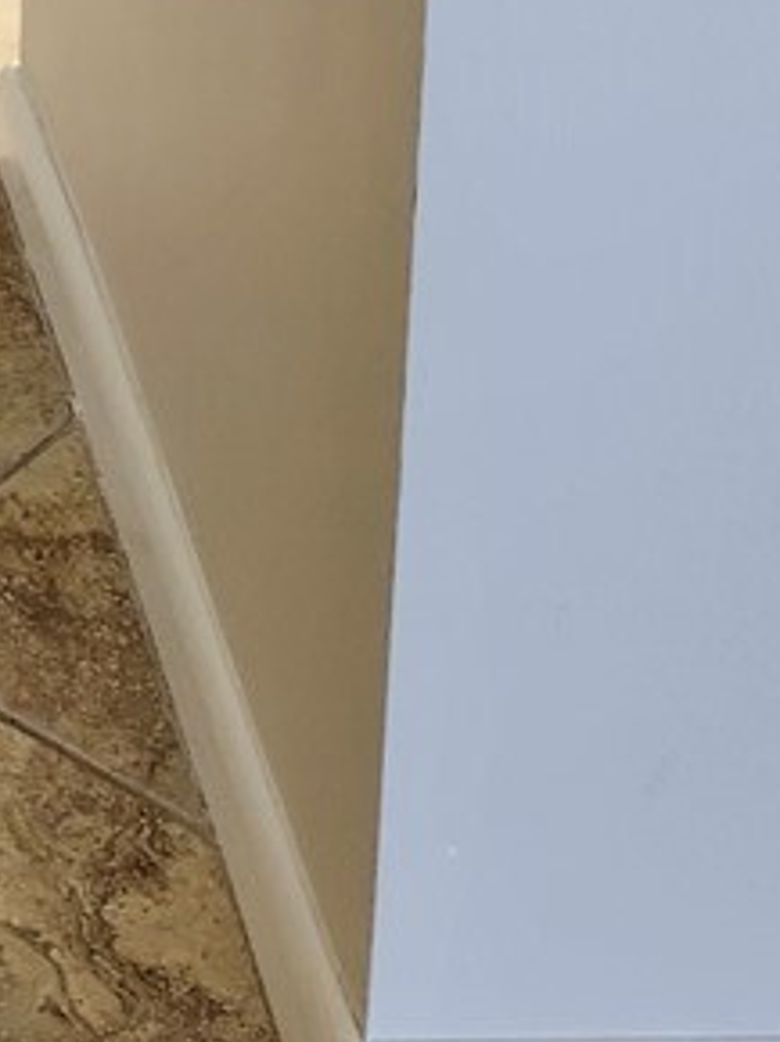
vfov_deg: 13.4
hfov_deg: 10.6
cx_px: -805
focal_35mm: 127
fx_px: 3821
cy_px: -1028
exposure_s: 1/120
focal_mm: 5.54
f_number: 1.8
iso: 160
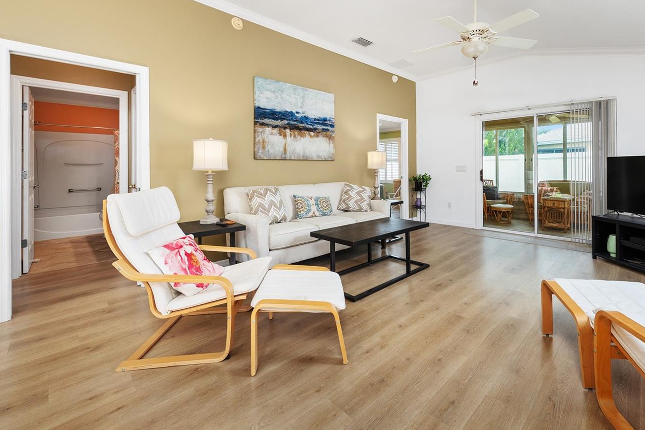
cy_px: 176
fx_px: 287
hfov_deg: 96.1
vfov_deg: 73.1
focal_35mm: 16
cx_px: 369
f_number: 7.1
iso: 200
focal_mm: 13
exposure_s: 1/5
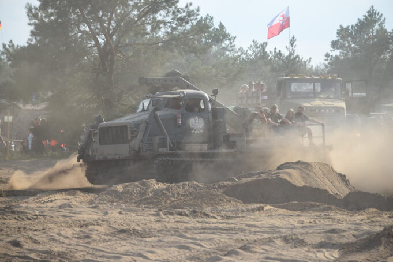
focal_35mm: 195
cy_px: 131
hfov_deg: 10.5
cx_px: 196
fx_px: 2129
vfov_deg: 7.0
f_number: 6.3
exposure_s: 1/1600
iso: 400
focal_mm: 130
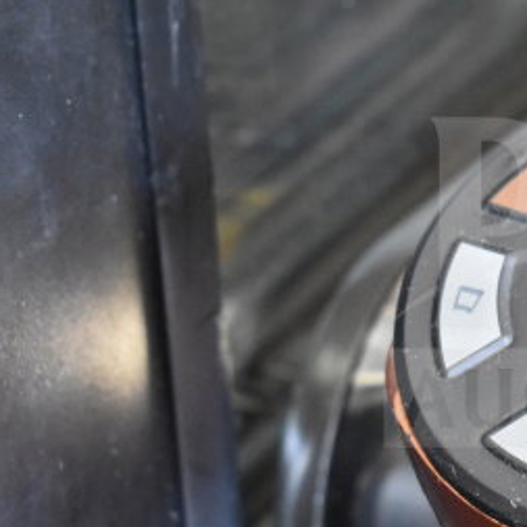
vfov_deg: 13.5
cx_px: 617
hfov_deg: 13.2
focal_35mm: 129
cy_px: 282
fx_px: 2222
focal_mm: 42
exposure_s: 1/80
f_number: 5
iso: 6400
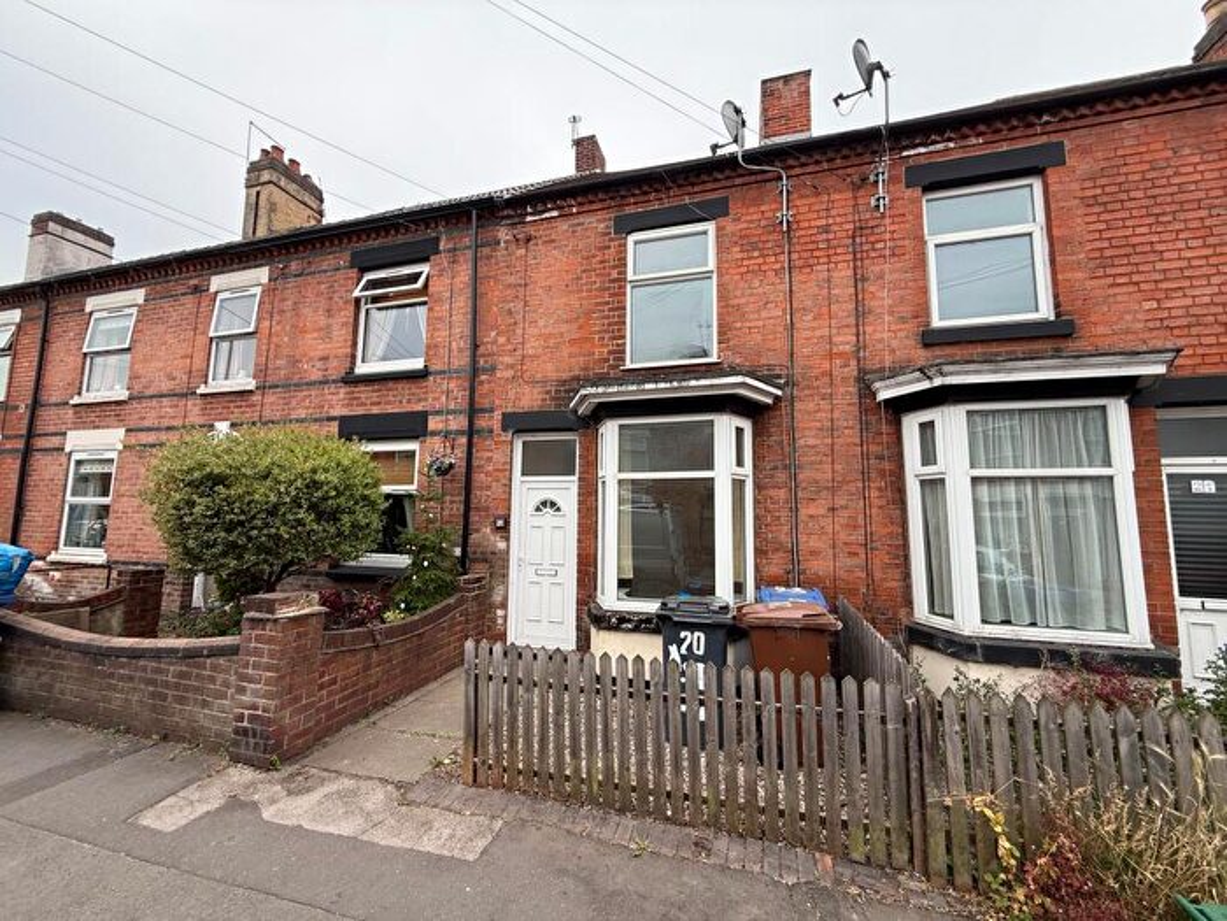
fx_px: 496
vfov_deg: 85.7
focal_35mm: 14
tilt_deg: +7.0
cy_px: 460
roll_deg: -1.4
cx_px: 614
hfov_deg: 102.1
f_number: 2.2
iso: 50
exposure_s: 1/296
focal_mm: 2.22
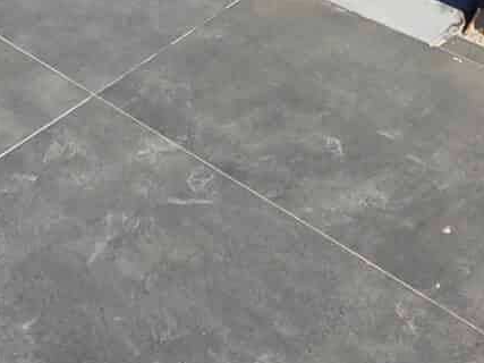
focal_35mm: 78
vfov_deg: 11.7
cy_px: -691
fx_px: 1090
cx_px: 104
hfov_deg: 24.7
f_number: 1.9
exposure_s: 1/2723
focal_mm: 2.2
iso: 40
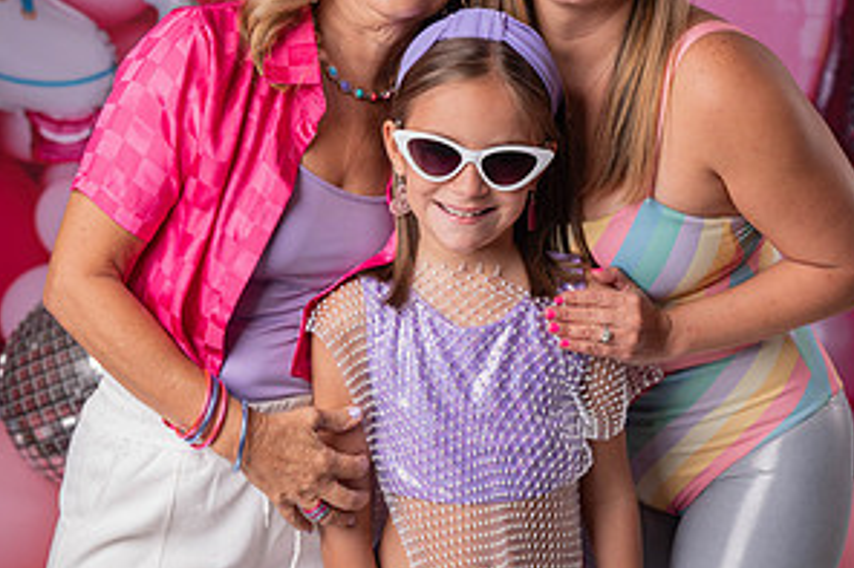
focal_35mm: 70
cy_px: 231
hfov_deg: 28.9
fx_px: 1660
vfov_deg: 19.4
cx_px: 430
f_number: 4
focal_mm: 46
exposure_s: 1/125
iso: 80
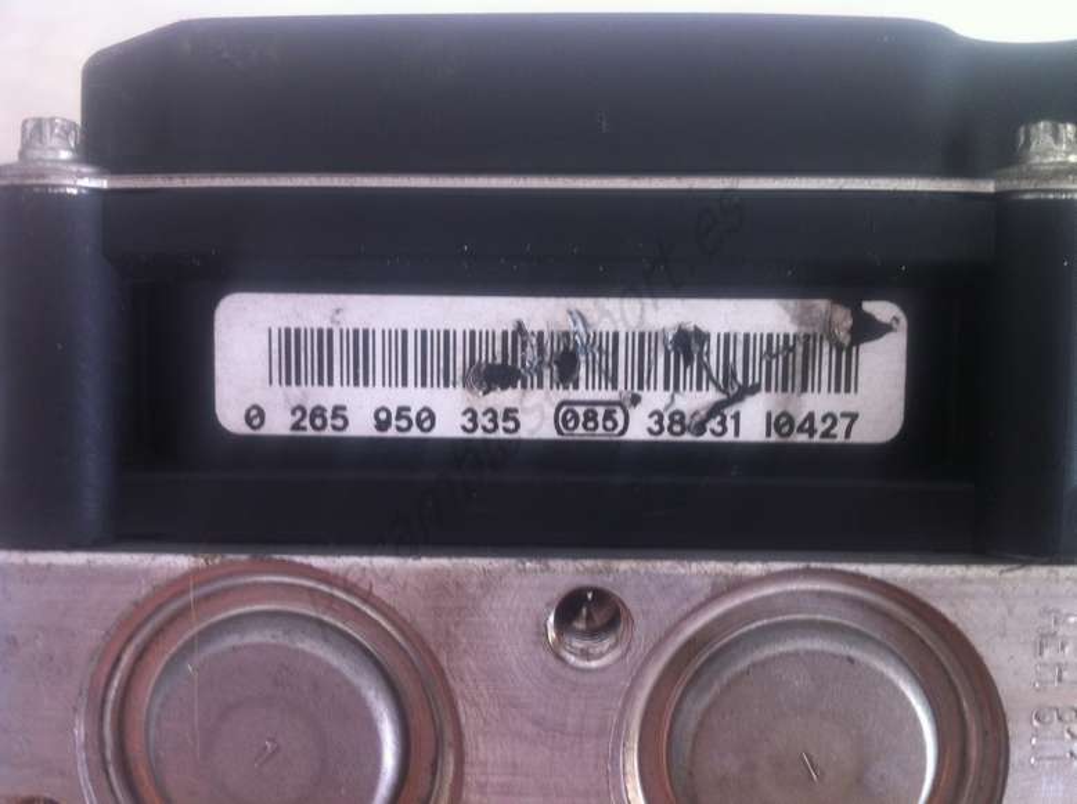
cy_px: 402
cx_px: 538
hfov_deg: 52.7
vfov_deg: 40.6
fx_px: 1087
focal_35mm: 35
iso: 80
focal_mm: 3.85
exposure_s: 1/17
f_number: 2.8
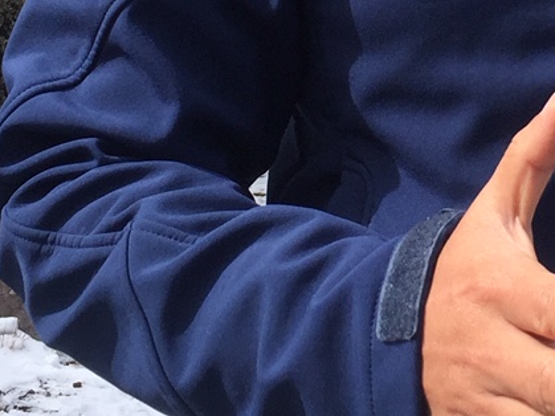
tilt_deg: -8.1
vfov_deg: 12.5
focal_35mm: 113
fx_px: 1811
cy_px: -208
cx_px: 509
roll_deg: +1.1
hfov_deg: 17.2
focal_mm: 4.15
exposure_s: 1/1883
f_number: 2.2
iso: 32
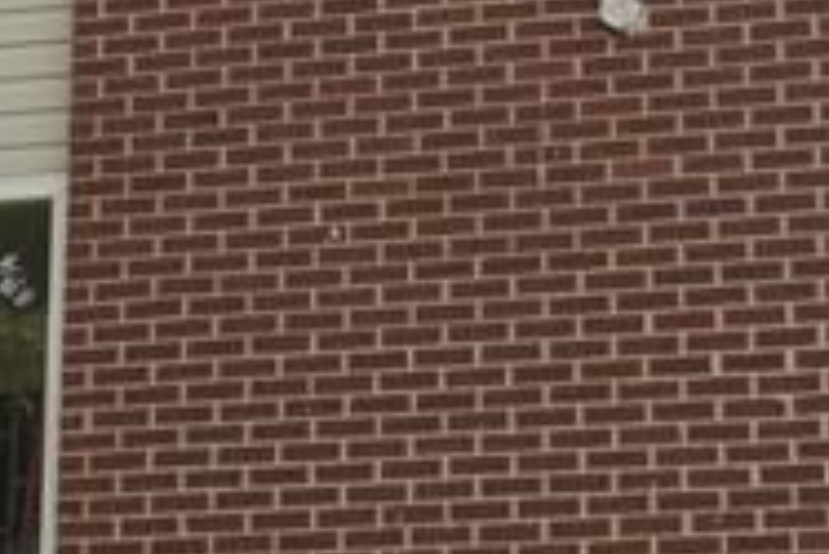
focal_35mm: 132
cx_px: 545
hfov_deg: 15.5
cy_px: 142
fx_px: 3042
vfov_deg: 10.4
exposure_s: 1/500
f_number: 11
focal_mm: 38
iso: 640
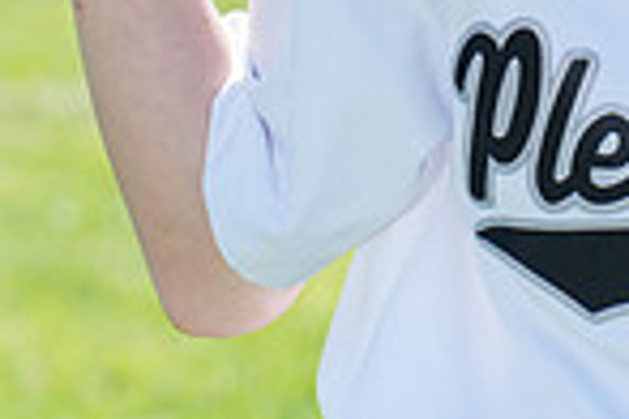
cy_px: -366
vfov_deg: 1.8
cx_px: 650
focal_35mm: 756
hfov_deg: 2.7
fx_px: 13208
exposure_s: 1/250
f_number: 9
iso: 200
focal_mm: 192
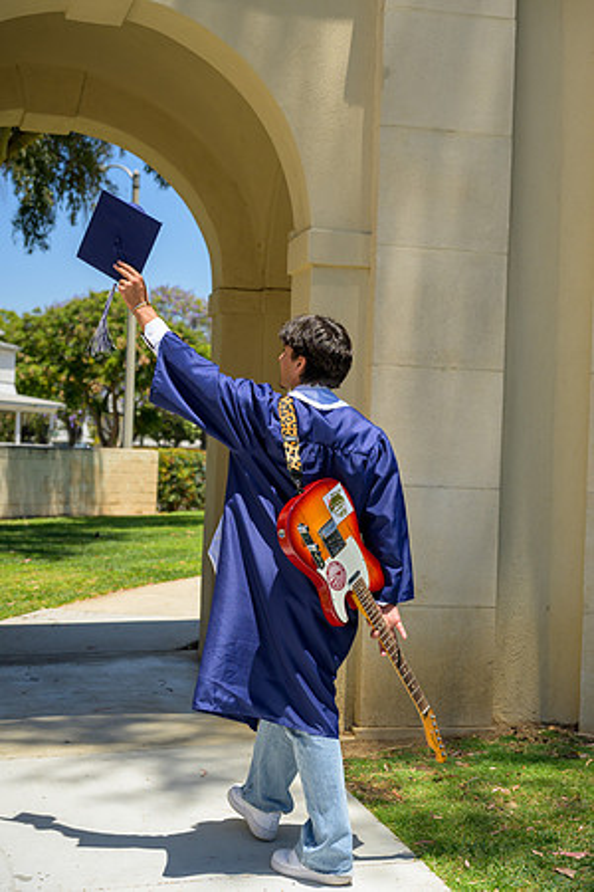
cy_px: 446
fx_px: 1287
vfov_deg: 38.2
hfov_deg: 26.0
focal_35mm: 52
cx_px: 297
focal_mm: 52
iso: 800
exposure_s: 1/5000
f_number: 4
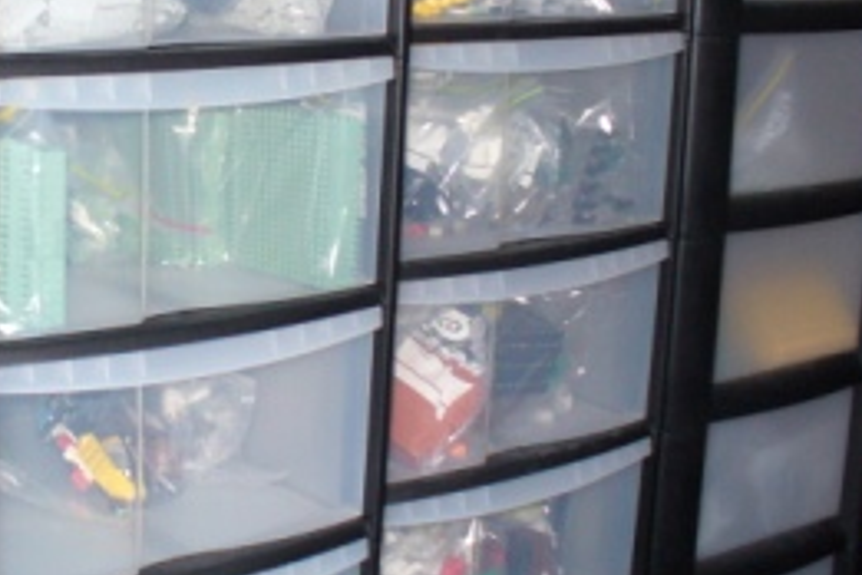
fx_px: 1580
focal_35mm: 66
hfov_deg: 29.8
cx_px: 172
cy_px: 192
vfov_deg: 20.5
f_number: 2.8
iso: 200
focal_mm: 6.1
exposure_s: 1/60
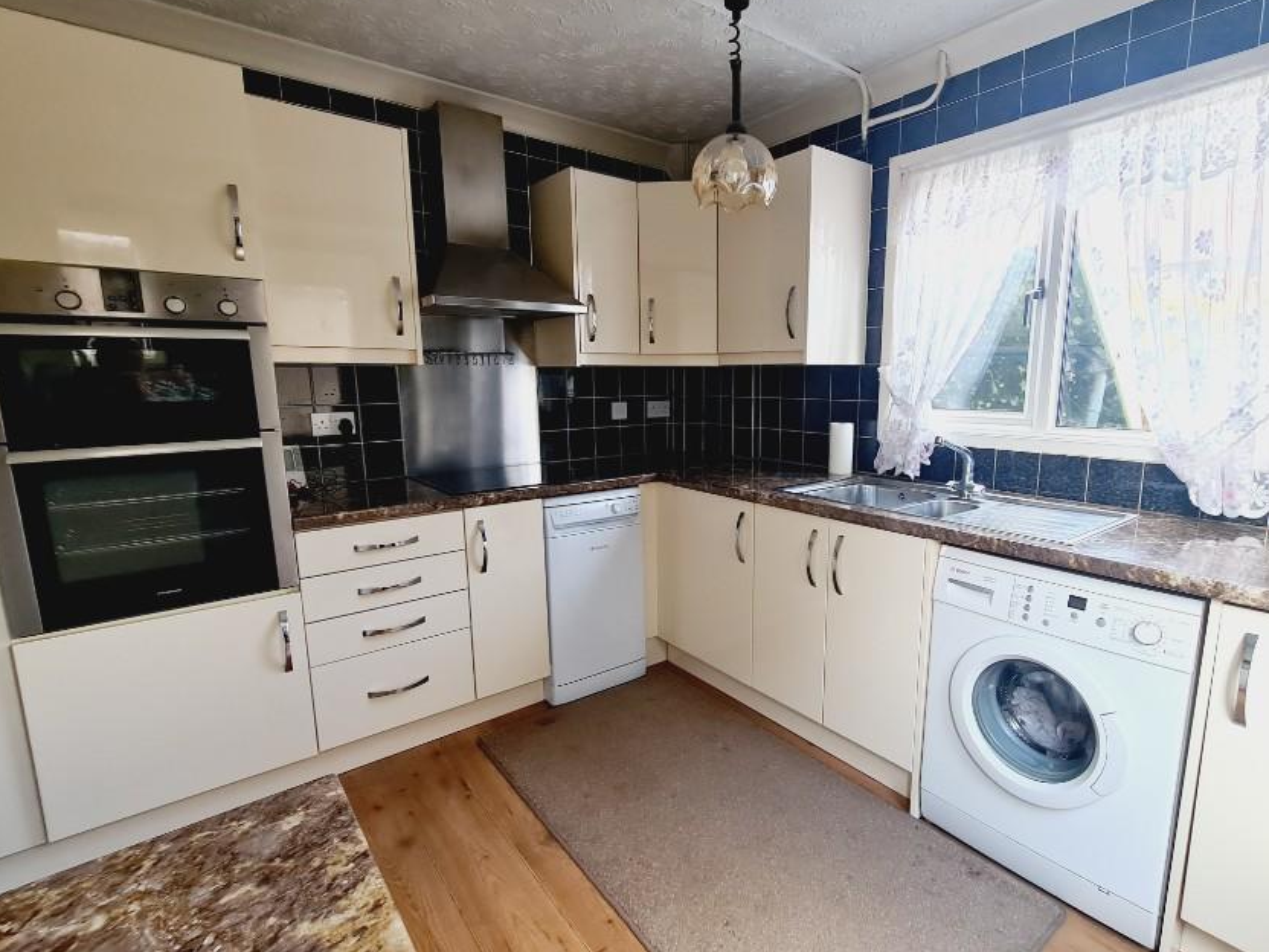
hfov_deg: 94.2
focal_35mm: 16
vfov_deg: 78.1
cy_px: 467
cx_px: 702
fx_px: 587
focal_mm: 2.2
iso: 125
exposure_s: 1/50
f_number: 2.2
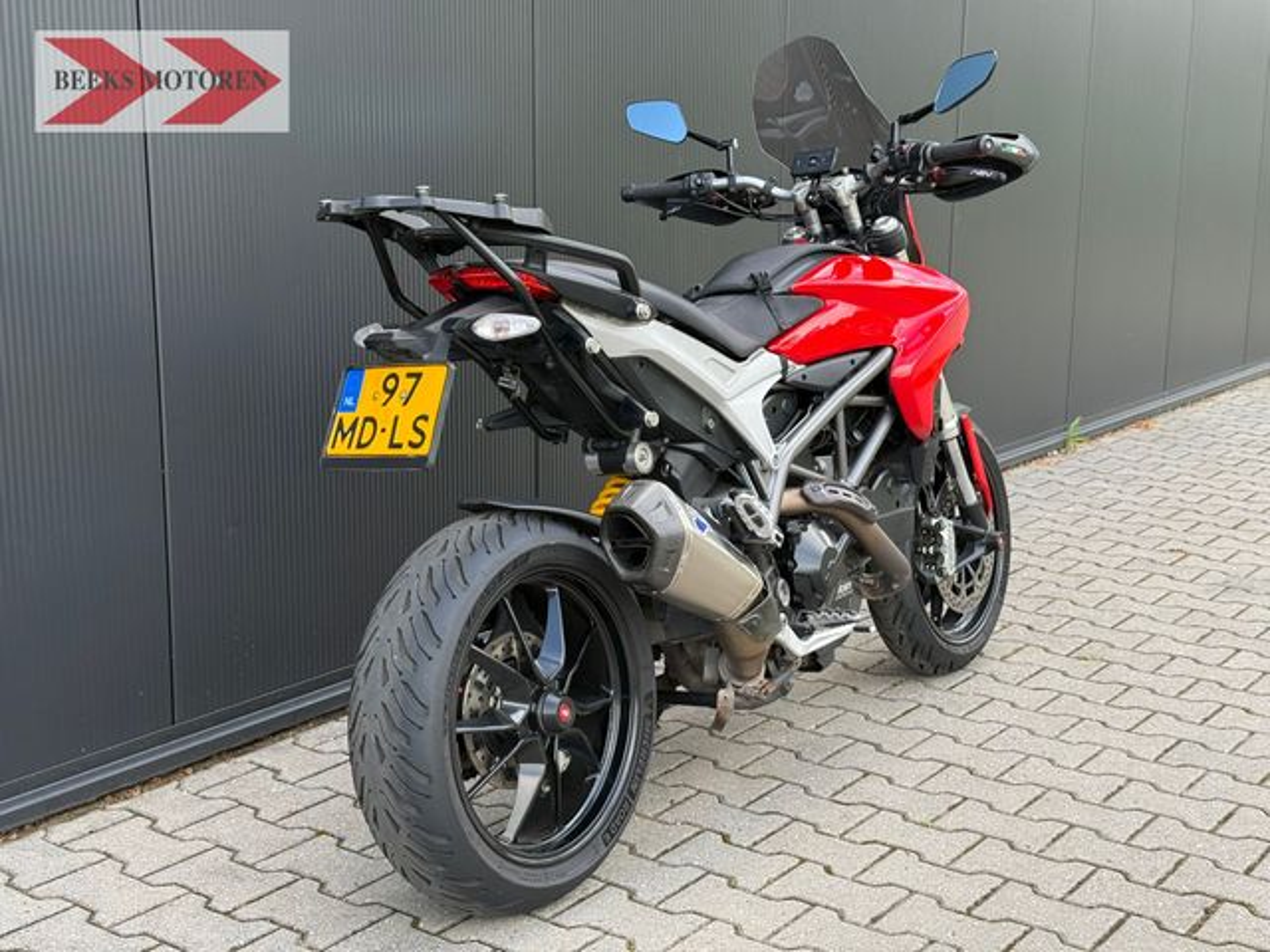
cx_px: 635
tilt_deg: -11.9
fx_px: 1761
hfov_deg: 39.7
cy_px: 476
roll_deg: -0.6
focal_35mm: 48
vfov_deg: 30.3
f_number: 1.78
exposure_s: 1/481
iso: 80
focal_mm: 6.76
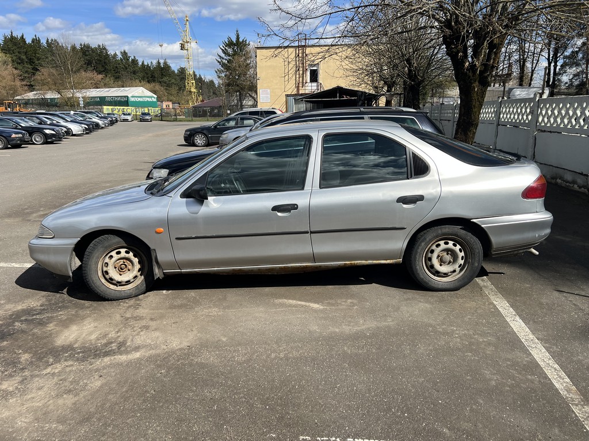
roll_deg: +1.7
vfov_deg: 53.1
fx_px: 442
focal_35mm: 26
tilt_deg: -14.6
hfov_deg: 67.3
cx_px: 294
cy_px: 220
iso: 50
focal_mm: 5.7
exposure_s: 1/4115
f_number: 1.5
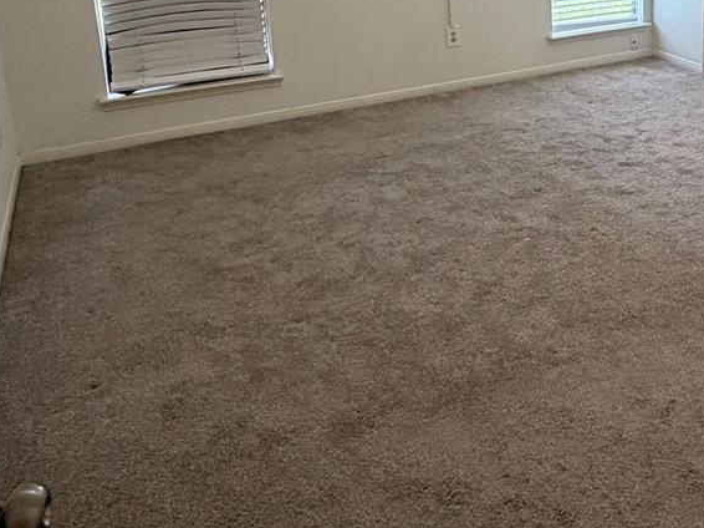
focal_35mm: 38
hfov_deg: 44.3
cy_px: 22
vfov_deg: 34.8
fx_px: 772
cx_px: 642
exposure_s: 1/60
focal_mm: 2.22
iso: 250
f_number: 2.2
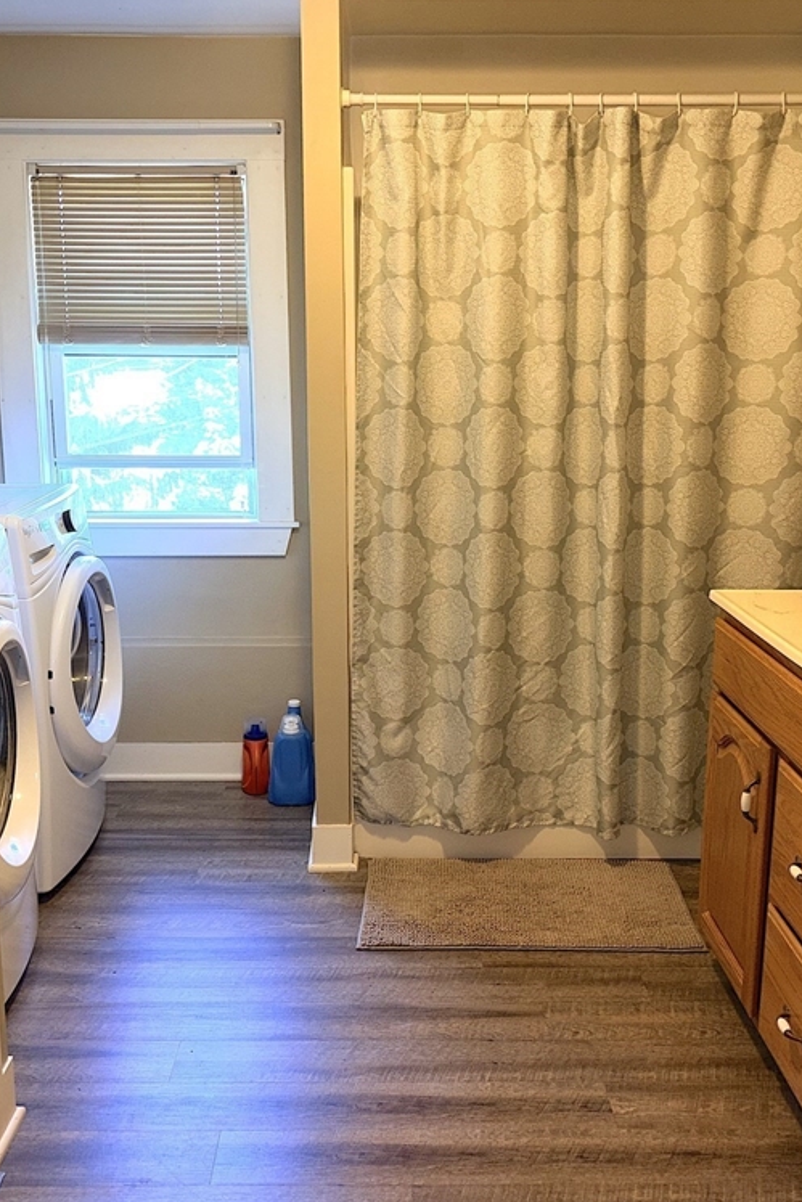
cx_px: 387
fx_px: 1236
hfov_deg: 36.0
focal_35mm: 37
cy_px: 611
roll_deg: -0.3
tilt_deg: -12.0
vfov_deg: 51.9
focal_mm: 5.96
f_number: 1.6
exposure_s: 1/22
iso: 40
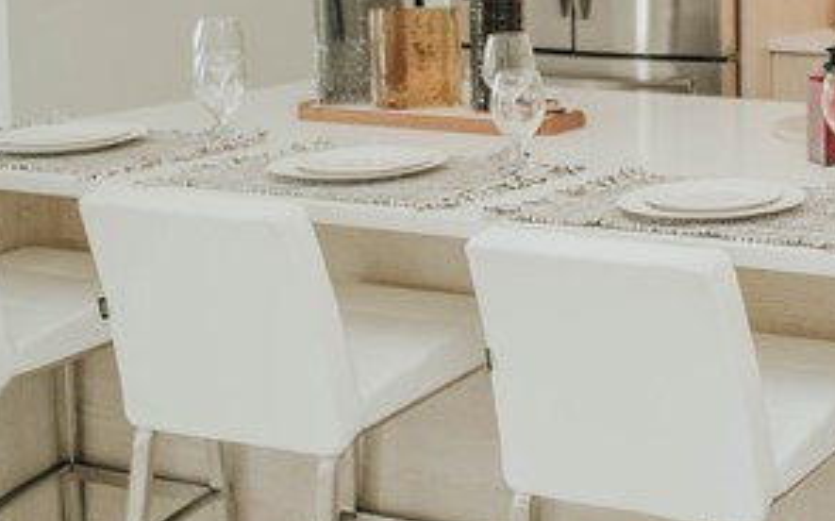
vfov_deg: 16.9
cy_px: -25
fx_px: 1706
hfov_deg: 24.2
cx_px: 1076
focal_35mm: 75
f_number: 1.8
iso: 400
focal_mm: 20
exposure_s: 1/200
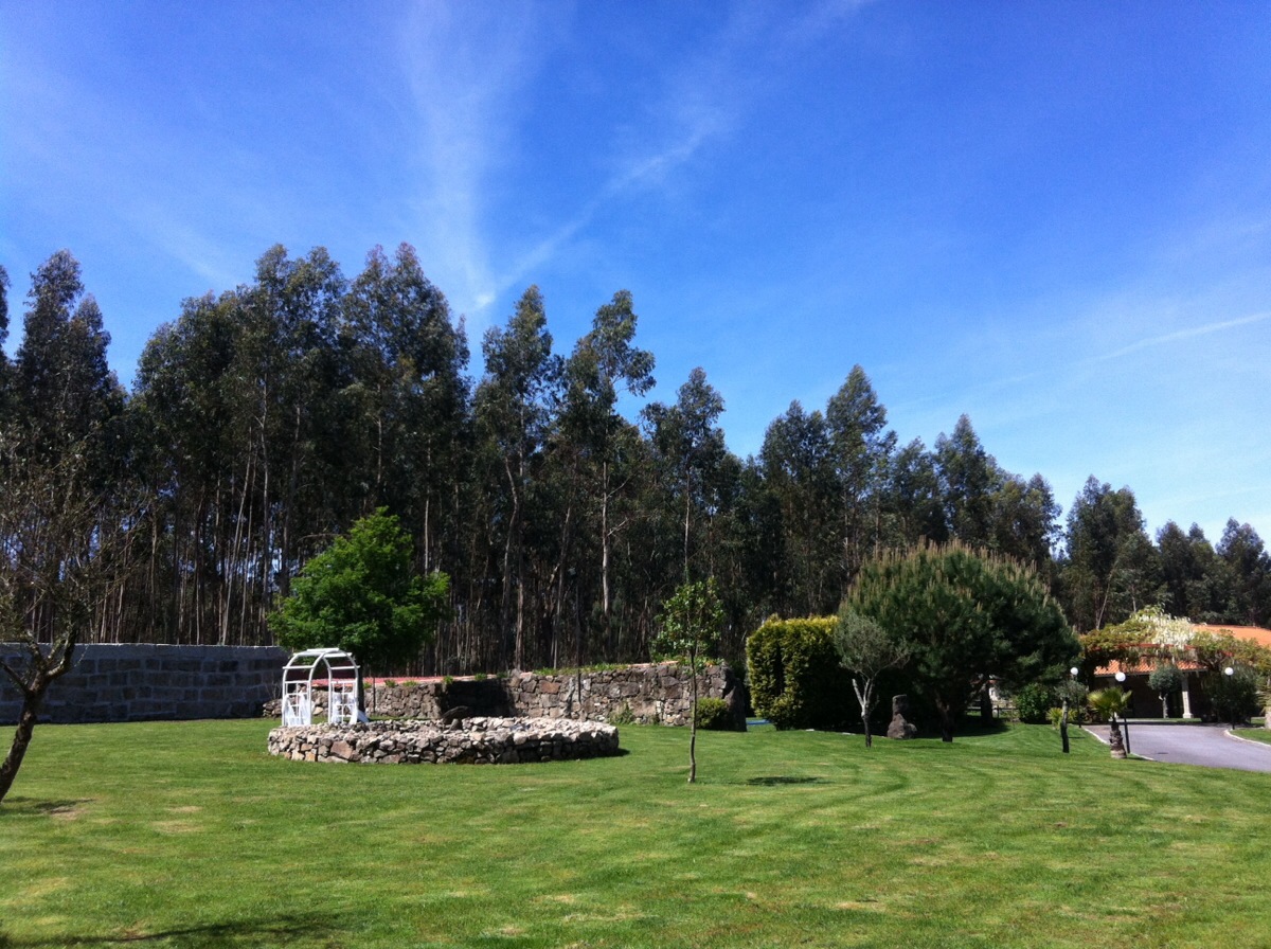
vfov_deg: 40.6
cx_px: 636
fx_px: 1283
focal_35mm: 35
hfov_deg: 52.7
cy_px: 474
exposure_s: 1/914
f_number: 2.8
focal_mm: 3.85
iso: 80
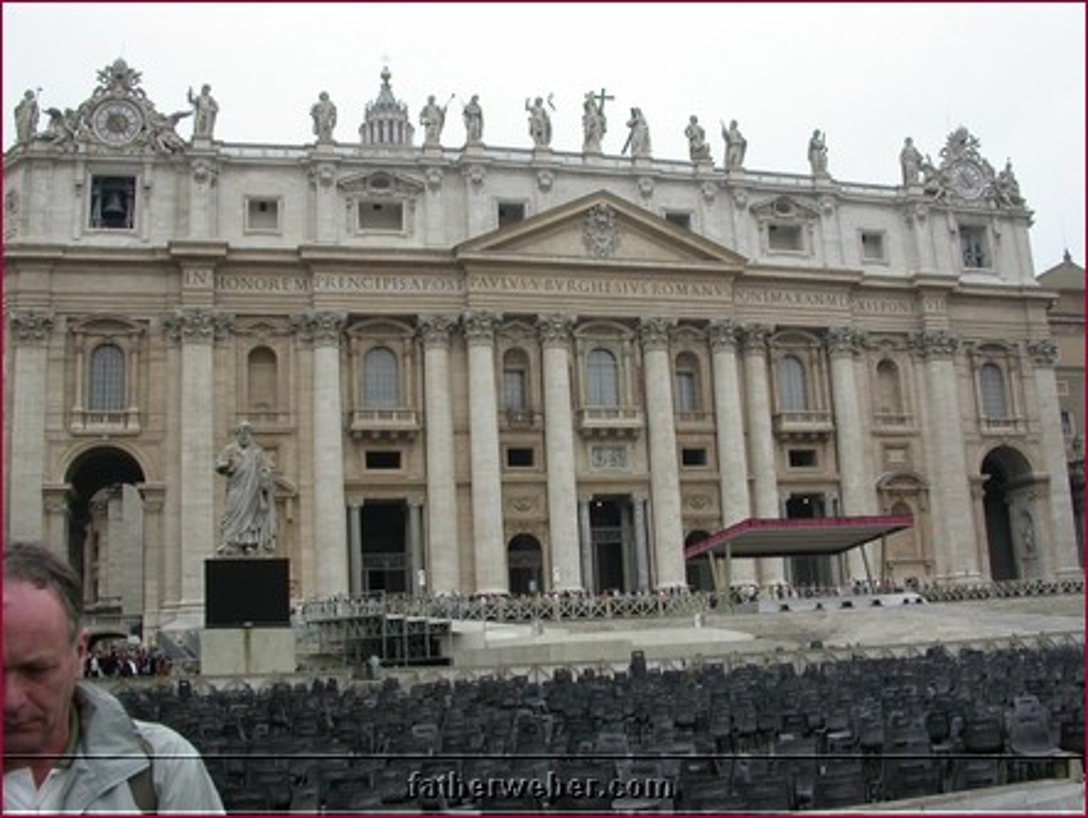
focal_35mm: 38
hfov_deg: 48.9
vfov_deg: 37.8
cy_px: 409
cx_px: 544
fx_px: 1195
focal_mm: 7.85
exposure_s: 1/100
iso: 100
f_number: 3.7
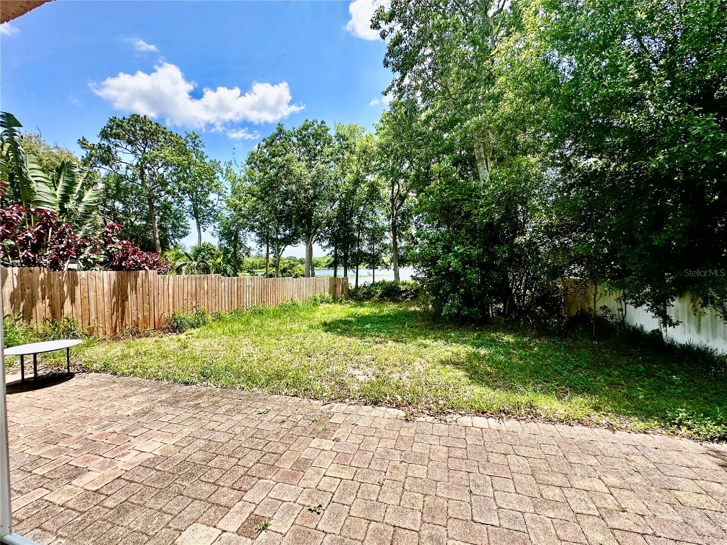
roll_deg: +0.3
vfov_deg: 85.7
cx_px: 364
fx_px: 294
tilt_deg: -2.0
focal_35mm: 14
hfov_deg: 102.1
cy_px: 272
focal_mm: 2.22
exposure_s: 1/640
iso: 40
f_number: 2.2
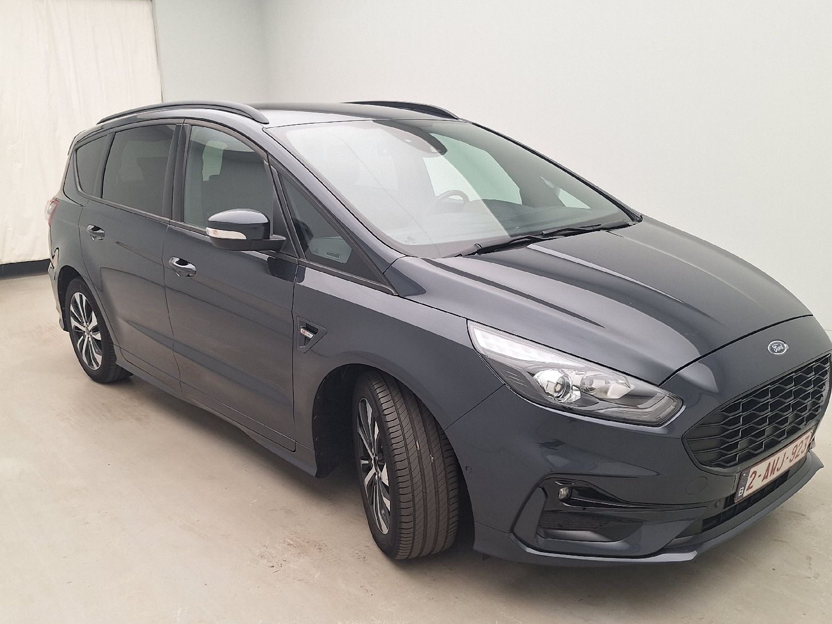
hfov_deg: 59.9
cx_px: 382
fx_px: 721
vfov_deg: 46.5
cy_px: 376
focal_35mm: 30
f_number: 1.8
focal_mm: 5.54
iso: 50
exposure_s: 1/100
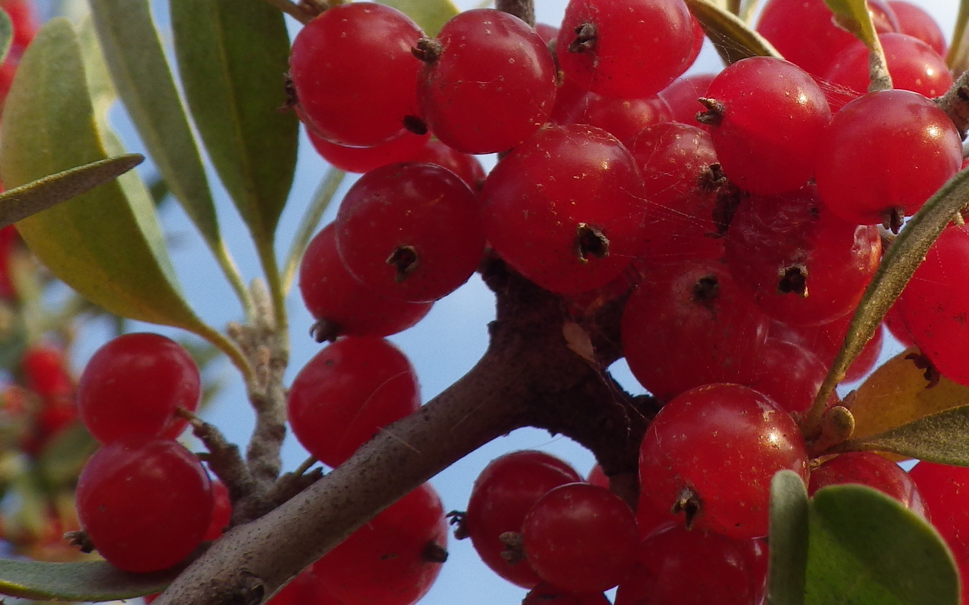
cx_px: 672
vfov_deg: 17.2
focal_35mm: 75
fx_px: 1981
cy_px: 103
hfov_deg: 27.3
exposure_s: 1/160
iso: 125
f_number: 4.6
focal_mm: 6.1
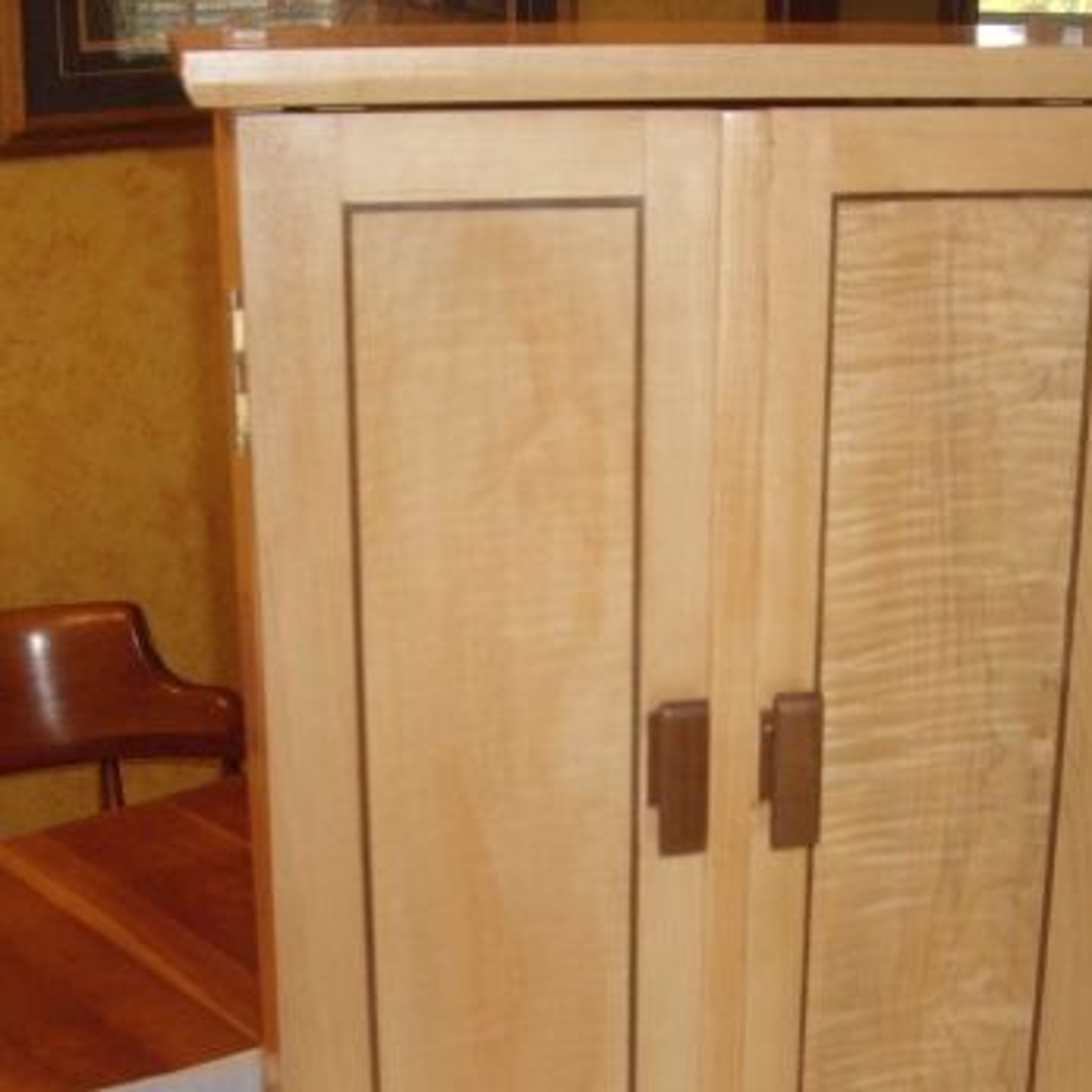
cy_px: 743
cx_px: 655
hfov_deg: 27.7
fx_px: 2213
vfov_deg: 27.5
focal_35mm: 62
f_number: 2.8
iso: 200
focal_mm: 7.9
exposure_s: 1/40
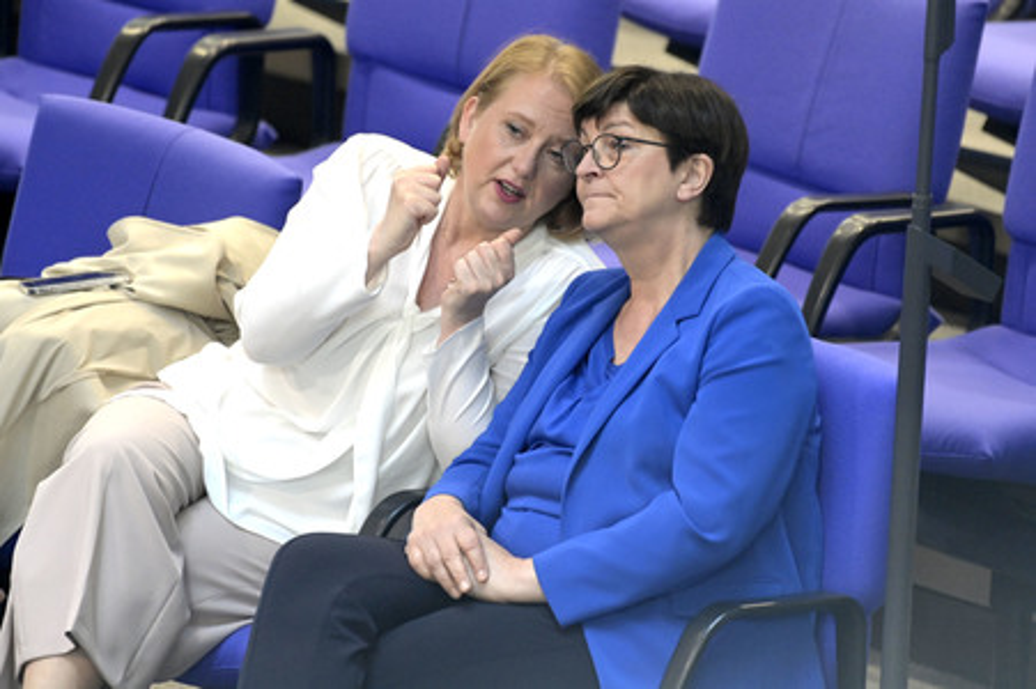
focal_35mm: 500
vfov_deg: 2.7
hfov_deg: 4.1
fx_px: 14378
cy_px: 344
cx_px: 518
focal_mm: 500
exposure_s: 1/320
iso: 8000
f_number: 5.6
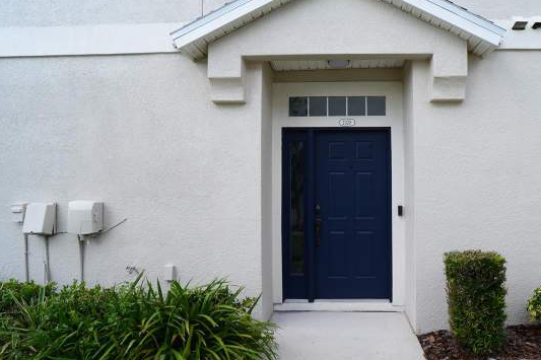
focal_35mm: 21
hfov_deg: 79.8
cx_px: 336
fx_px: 315
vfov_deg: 59.5
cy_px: 177
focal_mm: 14
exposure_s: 1/200
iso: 450
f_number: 10
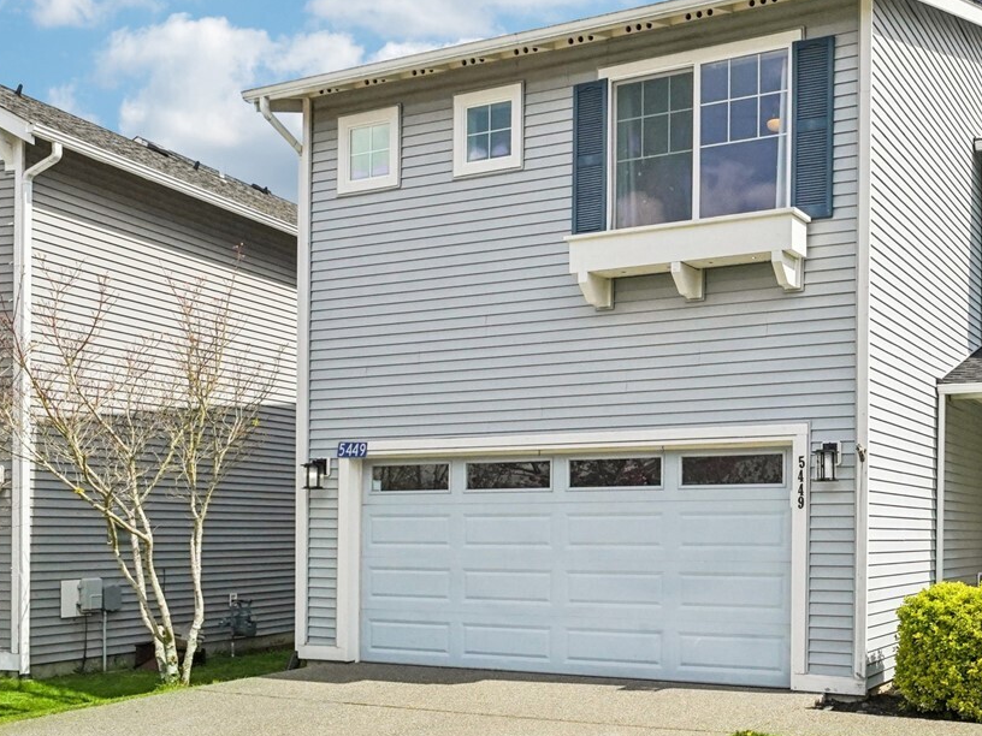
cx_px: 772
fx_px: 908
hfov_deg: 53.4
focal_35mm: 32
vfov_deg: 42.6
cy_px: 173
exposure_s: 1/2500
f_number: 8
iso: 1600
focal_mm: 16
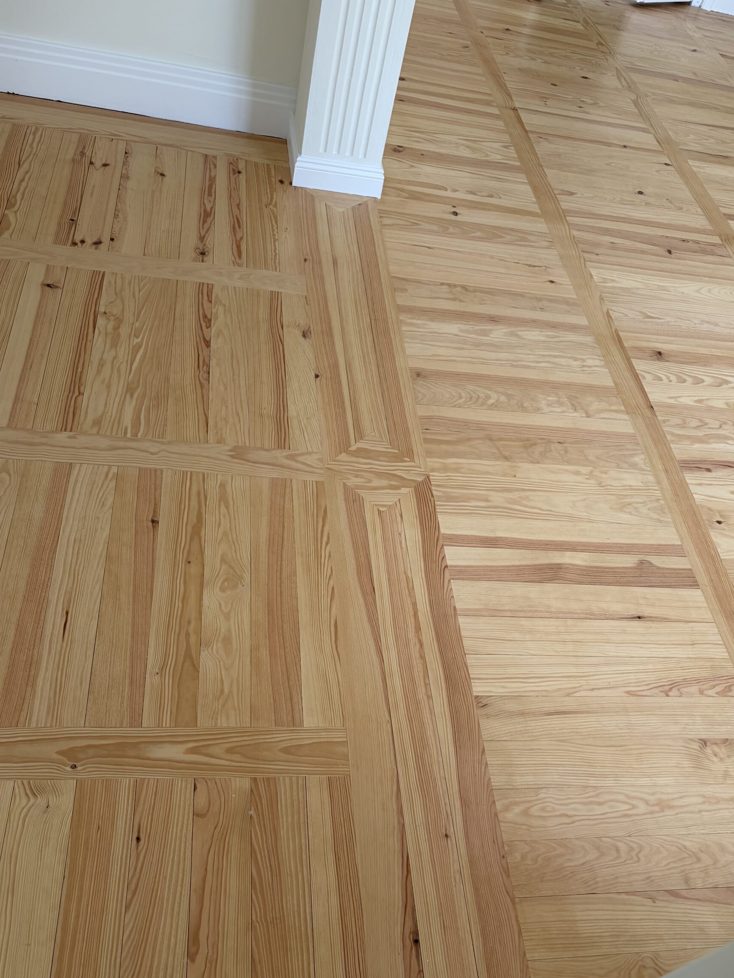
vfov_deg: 61.5
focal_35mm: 29
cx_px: 377
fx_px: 820
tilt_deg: -47.5
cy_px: 542
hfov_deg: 48.2
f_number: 1.6
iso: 32
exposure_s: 1/145
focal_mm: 5.96
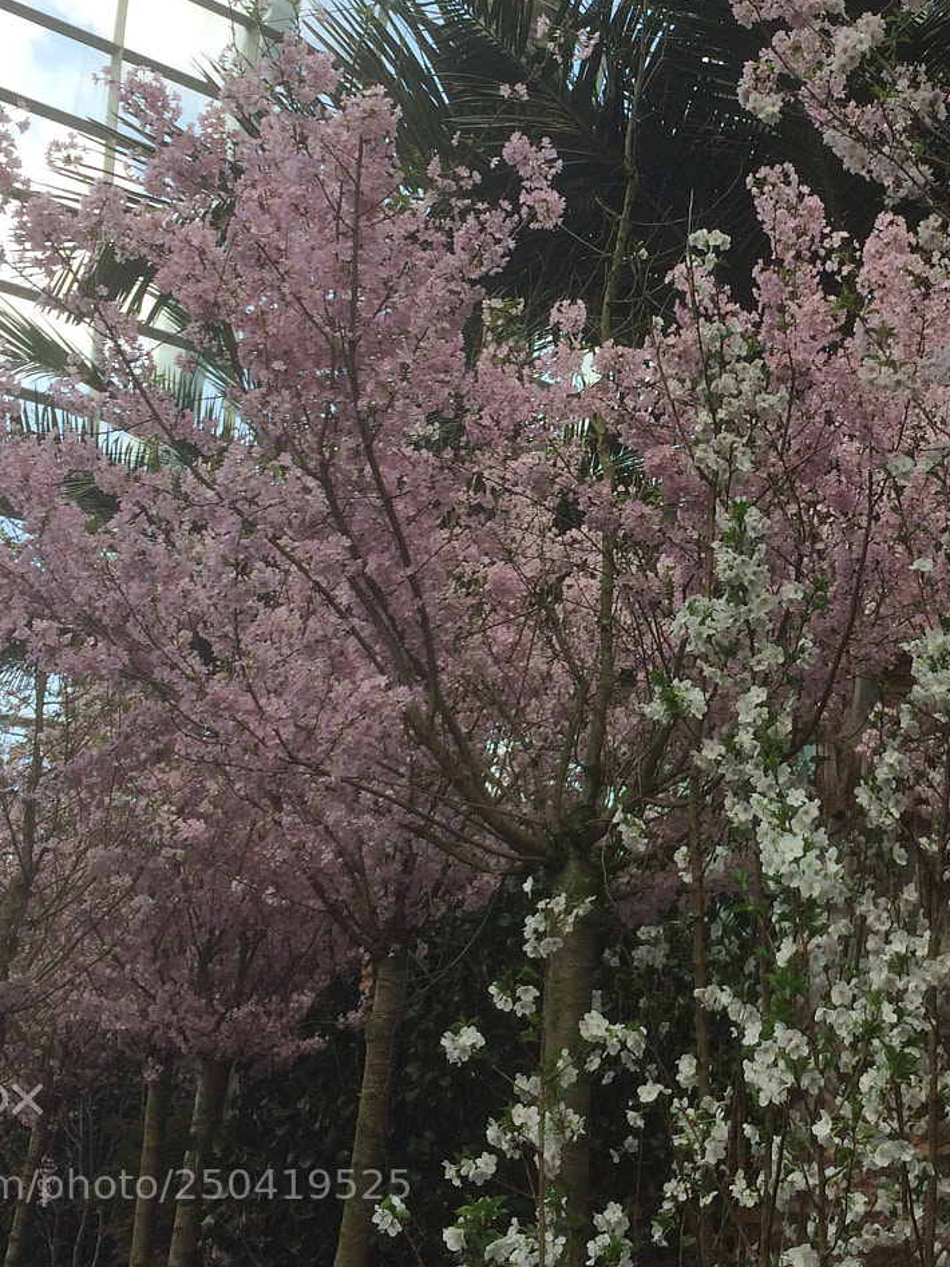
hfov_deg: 28.9
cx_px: 781
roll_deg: -1.2
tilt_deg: +20.7
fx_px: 1793
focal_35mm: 49
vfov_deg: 38.7
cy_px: 487
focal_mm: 4.15
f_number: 2.2
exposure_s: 1/419
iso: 32
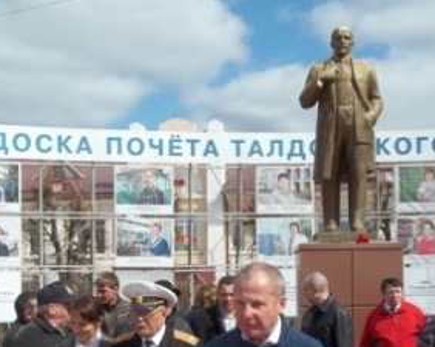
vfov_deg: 23.7
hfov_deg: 30.0
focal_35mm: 63
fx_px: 810
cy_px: 290
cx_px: 247
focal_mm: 6.5
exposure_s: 1/250
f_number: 8
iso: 64
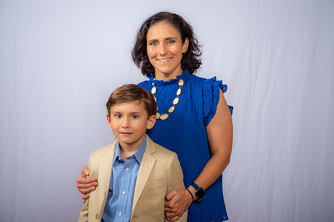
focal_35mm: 66
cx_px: 167
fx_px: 612
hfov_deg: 30.5
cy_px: 111
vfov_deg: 20.6
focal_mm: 66
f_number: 6.3
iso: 250
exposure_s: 1/160
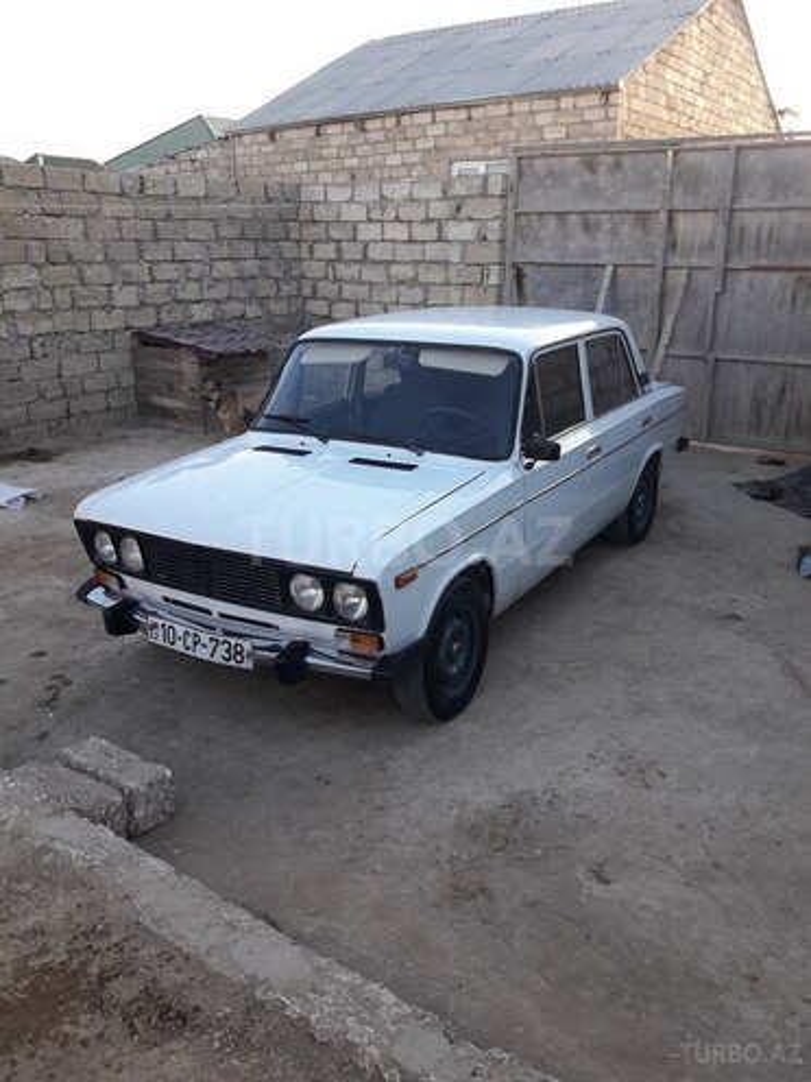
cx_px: 406
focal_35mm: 28
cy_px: 541
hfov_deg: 49.7
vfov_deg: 63.4
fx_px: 875
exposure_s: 1/204
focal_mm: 3.7
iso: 40
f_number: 1.9
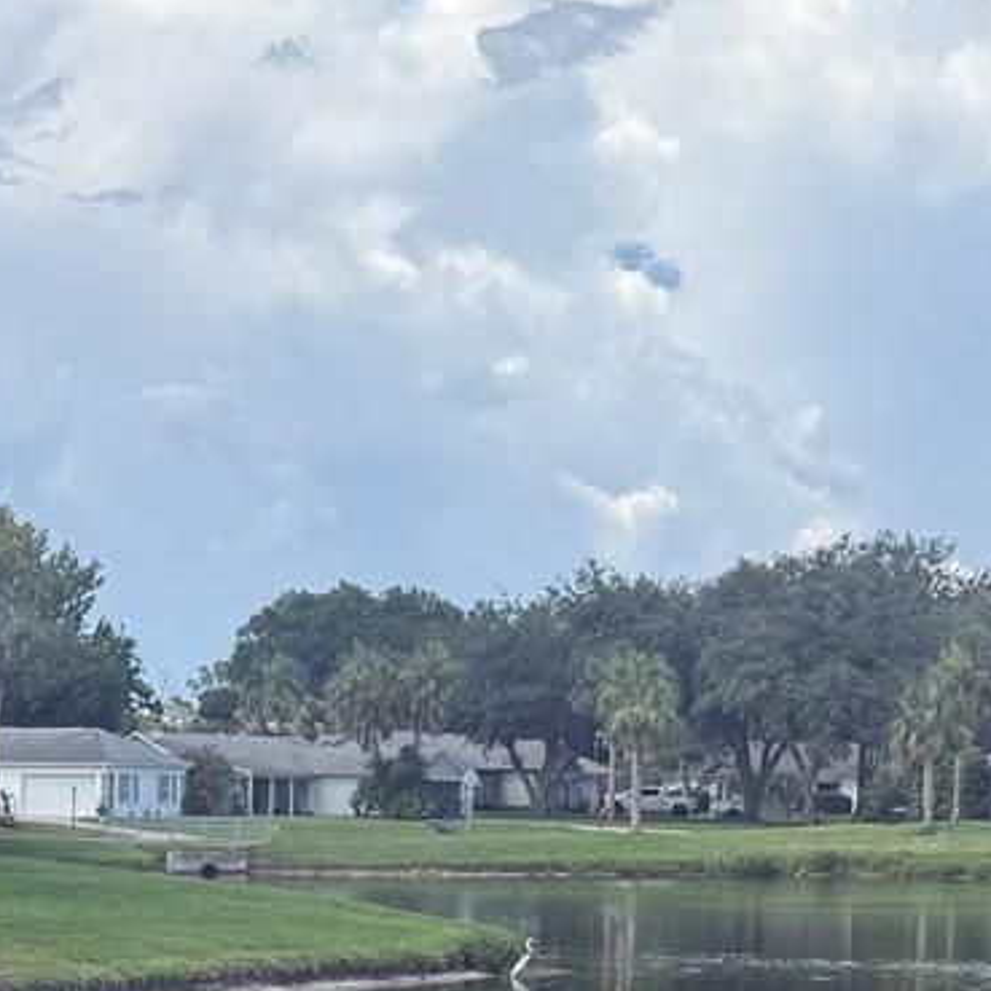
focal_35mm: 92
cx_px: 185
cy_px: 1088
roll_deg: -0.6
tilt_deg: -4.9
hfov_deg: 18.7
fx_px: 2980
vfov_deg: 18.2
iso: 80
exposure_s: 1/3584
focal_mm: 6.76
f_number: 1.78
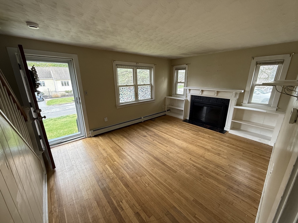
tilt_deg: -15.9
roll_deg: +0.7
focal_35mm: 14
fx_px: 121
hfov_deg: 102.1
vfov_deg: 85.7
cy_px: 112
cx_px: 149
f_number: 2.2
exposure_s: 1/99
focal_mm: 2.22
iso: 160
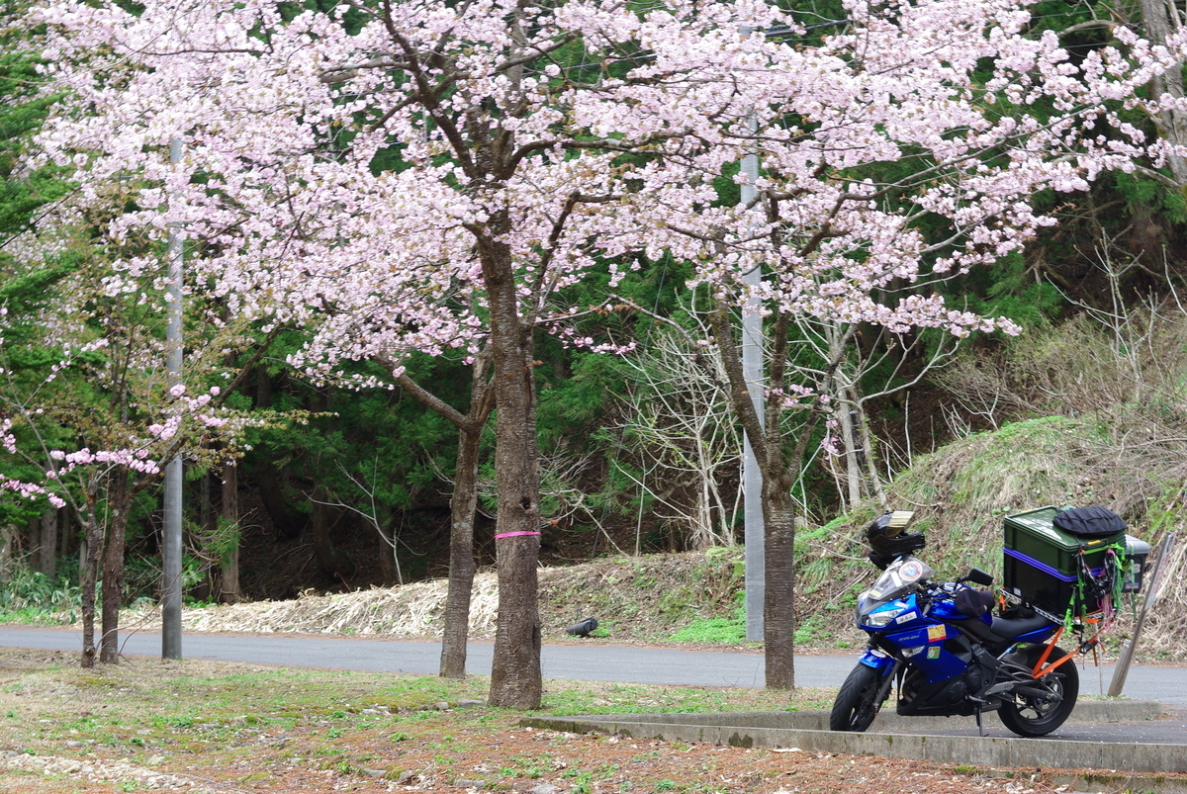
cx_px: 594
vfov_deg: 18.2
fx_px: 2476
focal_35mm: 75
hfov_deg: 27.0
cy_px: 397
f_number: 9
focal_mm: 50
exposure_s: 1/10
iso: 100
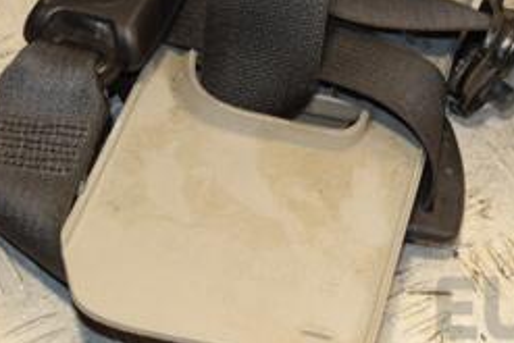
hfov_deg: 16.4
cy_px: 31
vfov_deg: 11.0
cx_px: 397
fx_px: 1771
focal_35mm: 124
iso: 800
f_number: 7.1
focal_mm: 34
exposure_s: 1/200
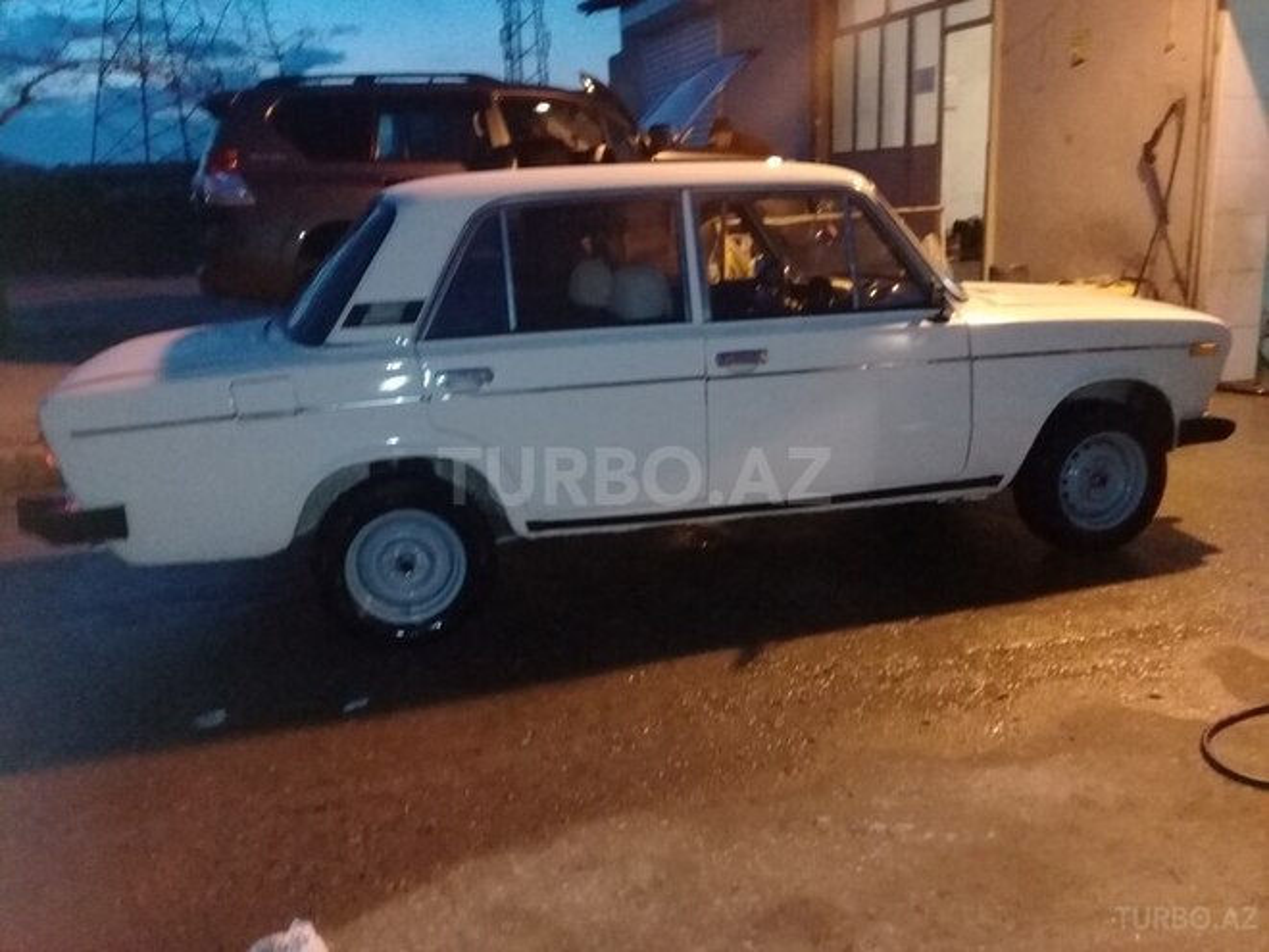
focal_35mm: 31
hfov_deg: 58.4
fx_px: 1136
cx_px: 634
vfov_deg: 45.4
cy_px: 476
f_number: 2.2
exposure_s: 1/17
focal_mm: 3.3
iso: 640
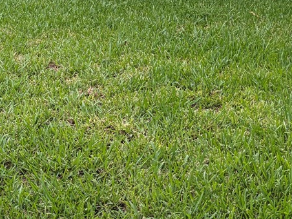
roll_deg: -2.6
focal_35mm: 92
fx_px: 776
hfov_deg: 20.0
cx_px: -61
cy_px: -62
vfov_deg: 15.3
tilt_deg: -4.3
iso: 80
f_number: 1.6
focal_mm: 5.96
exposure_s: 1/149
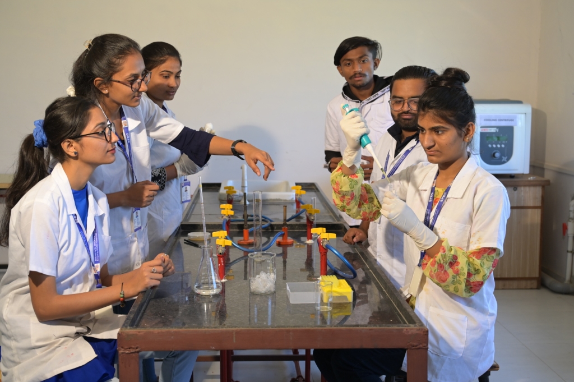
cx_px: 287
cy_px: 191
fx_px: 717
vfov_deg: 29.8
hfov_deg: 43.6
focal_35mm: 45
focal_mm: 45
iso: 640
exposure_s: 1/125
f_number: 5
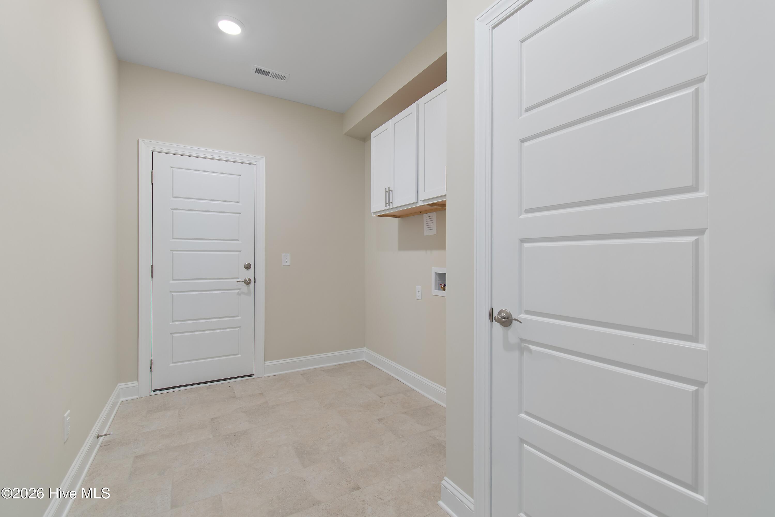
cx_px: 388
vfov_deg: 77.3
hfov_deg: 100.4
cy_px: 258
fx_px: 323
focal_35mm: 15
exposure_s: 1/3
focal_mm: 10
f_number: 4.5
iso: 100
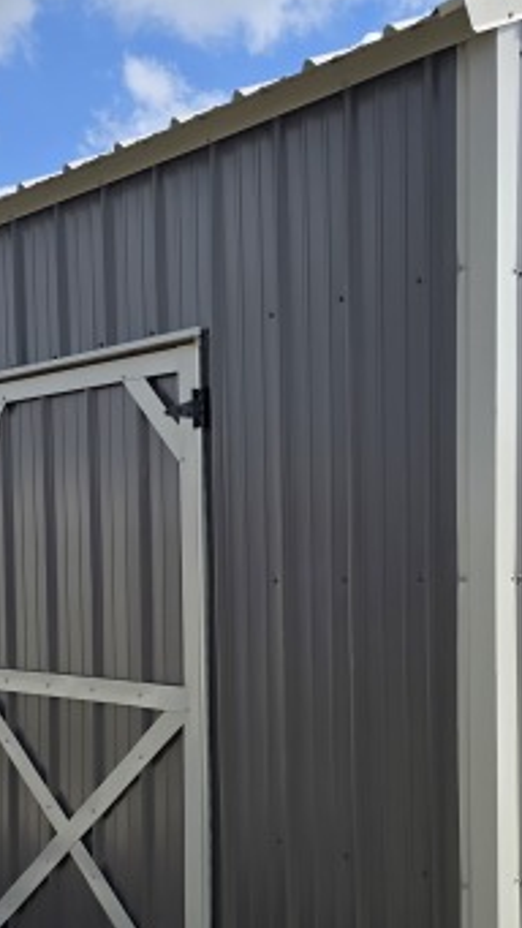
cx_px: 329
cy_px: 610
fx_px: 1156
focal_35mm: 47
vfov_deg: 43.2
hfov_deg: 25.4
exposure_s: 1/6150
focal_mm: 6.3
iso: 80
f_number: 1.7
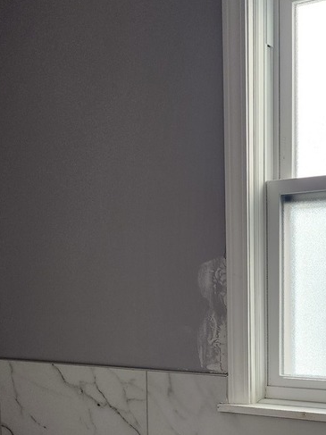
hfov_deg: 27.9
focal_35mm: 51
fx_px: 641
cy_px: 406
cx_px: 268
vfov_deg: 35.0
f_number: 1.8
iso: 200
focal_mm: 6.4
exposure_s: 1/180
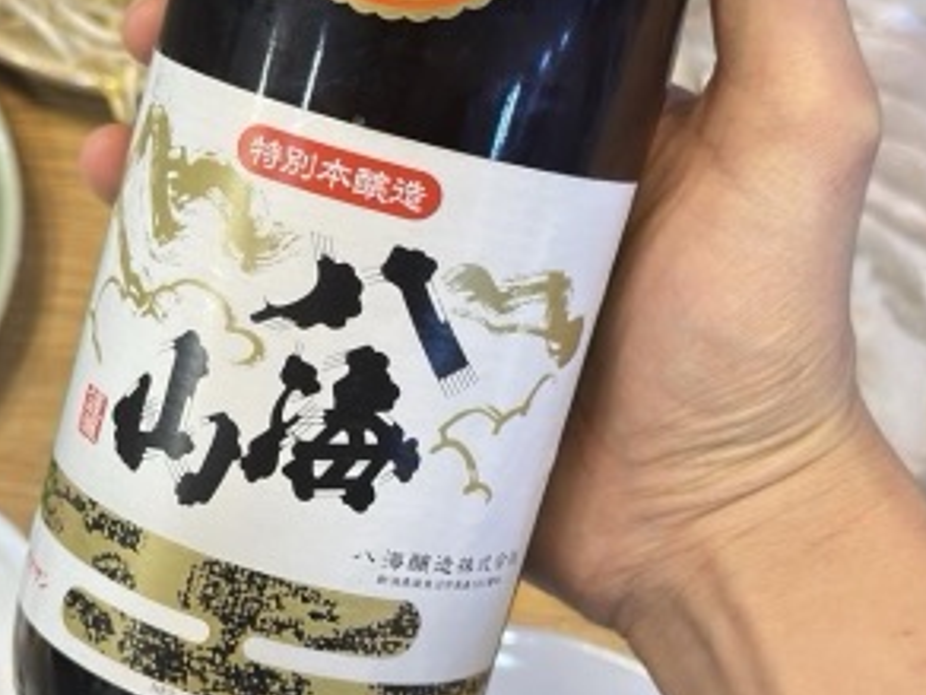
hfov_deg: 24.6
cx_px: 304
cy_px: 333
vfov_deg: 18.7
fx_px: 2113
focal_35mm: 79
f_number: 1.78
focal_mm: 6.86
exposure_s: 1/60
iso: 160
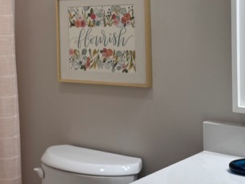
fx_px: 545
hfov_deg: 25.3
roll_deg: +0.0
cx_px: 128
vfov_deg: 18.8
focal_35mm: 77
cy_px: 16
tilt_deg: -1.4
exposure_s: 1/167
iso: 100
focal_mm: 6.76
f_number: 1.78
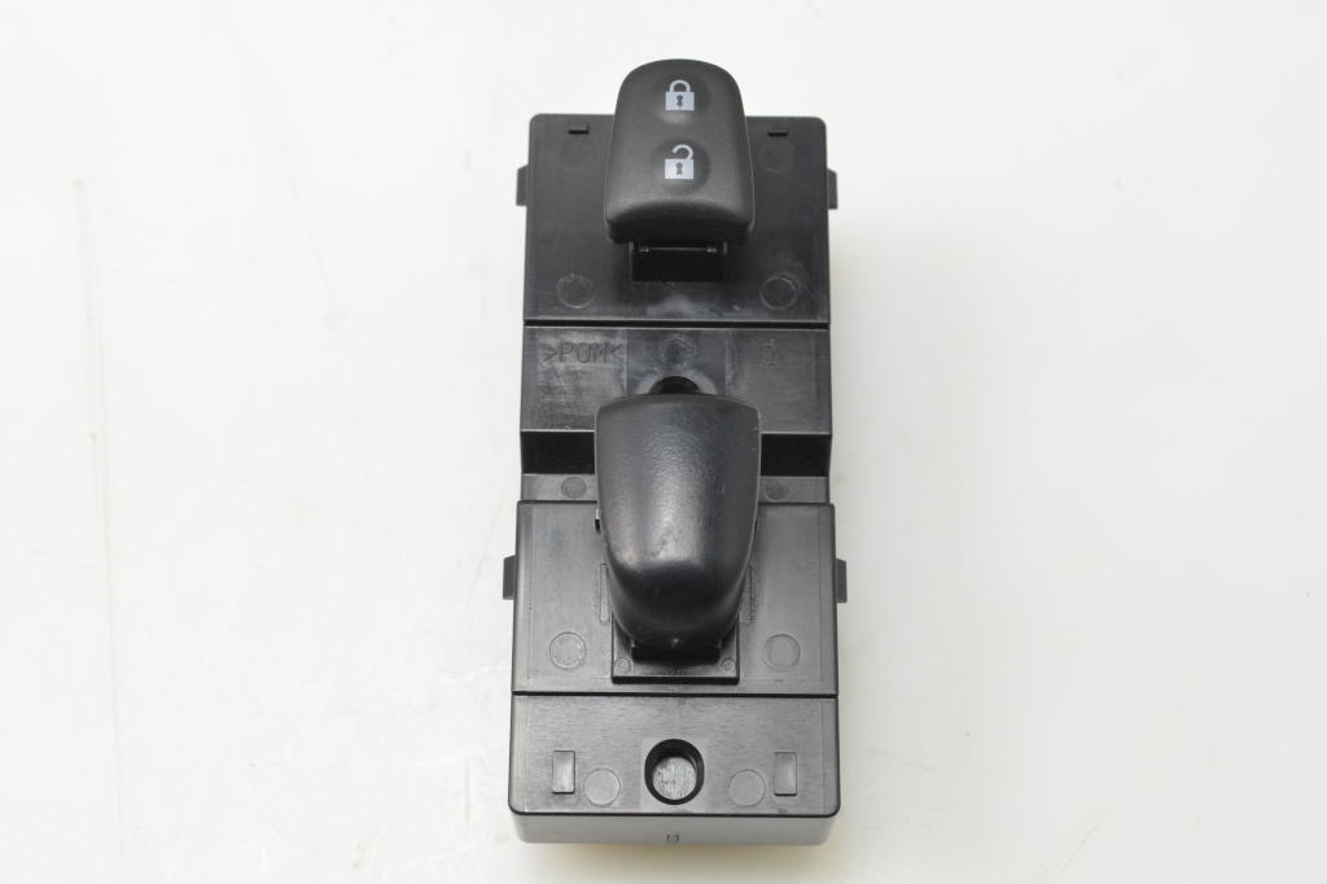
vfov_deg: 22.6
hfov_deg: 33.4
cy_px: 442
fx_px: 2211
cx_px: 664
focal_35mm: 60
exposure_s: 1/200
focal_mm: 40
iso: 2500
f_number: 7.1
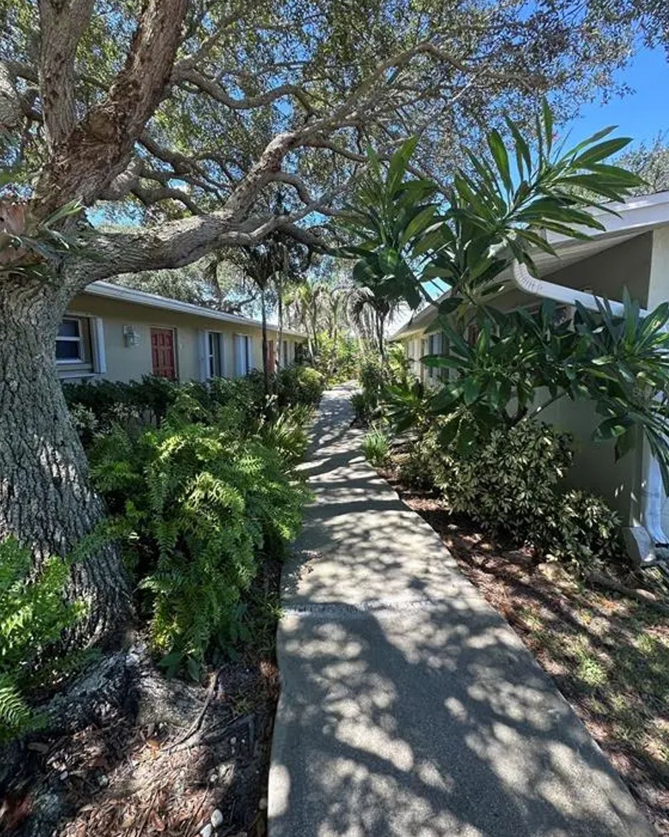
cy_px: 391
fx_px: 371
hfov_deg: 84.0
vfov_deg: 96.7
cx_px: 342
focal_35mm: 15
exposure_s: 1/282
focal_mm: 2.22
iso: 40
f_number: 2.2
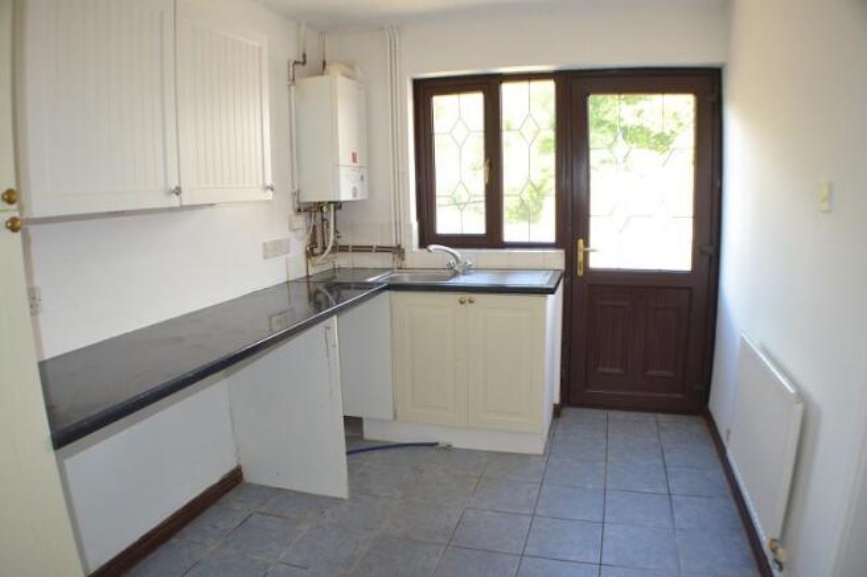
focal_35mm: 30
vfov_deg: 43.6
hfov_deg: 61.9
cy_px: 288
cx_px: 434
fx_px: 722
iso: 400
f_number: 3.8
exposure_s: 1/80
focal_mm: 20
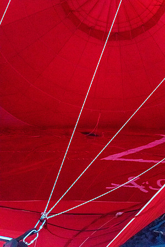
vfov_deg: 33.4
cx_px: 82
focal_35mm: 60
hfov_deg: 22.6
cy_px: 124
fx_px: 412
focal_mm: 40
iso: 6400
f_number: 5
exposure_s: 1/125
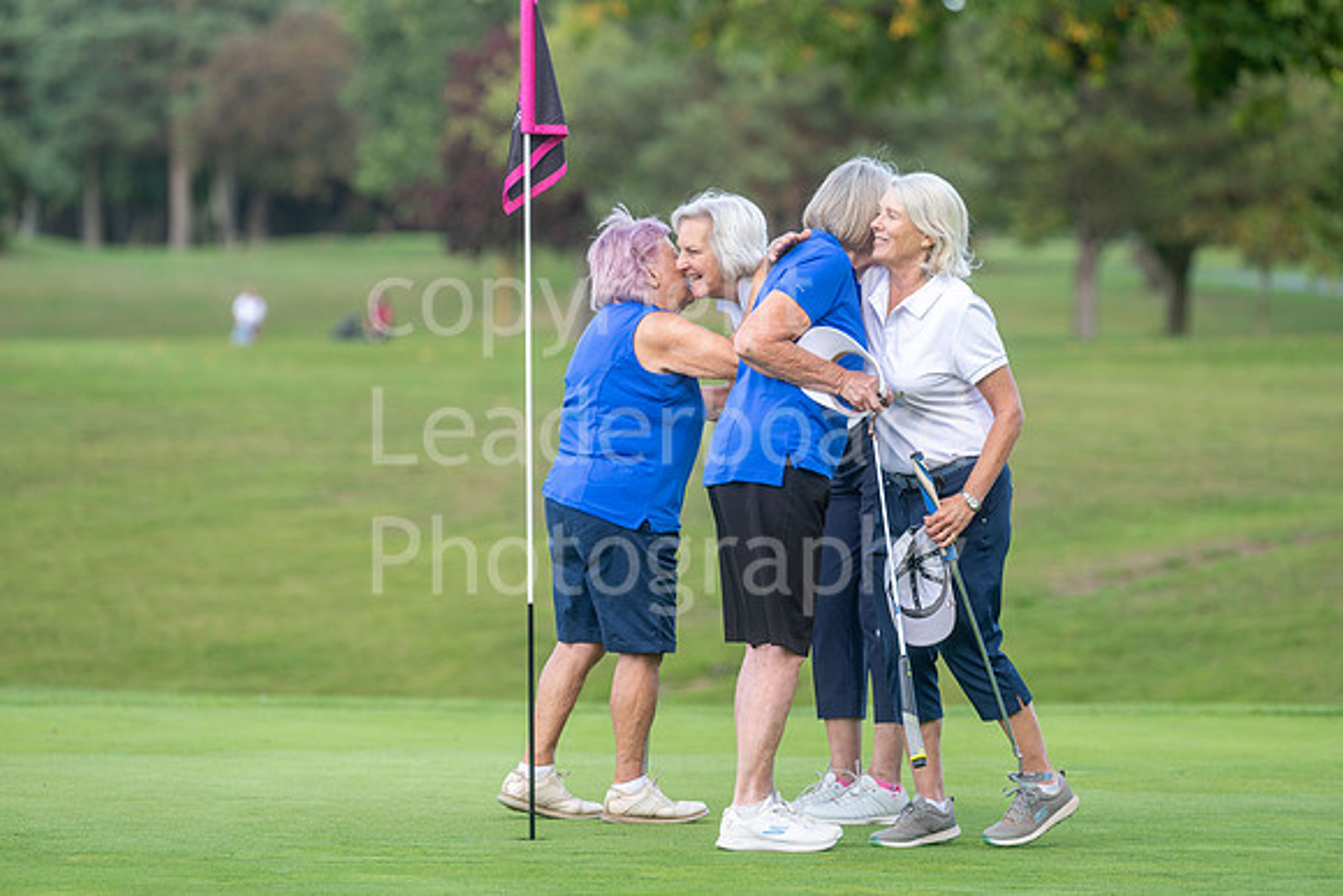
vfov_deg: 4.6
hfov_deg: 6.9
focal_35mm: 300
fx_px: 11194
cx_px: 672
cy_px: 448
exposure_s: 1/400
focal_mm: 300
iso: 250
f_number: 5.6
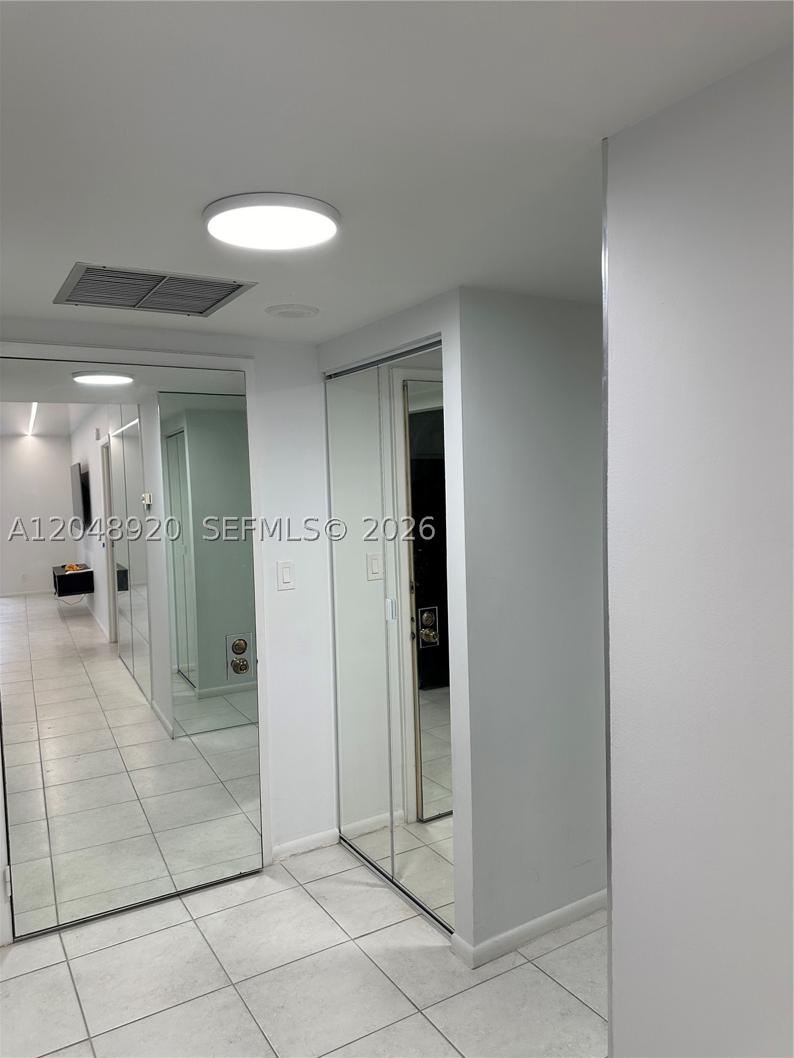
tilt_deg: -2.9
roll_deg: +1.1
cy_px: 529
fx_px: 734
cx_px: 397
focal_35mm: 24
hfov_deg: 56.8
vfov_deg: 71.6
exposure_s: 1/132
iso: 100
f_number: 1.78
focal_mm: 6.86
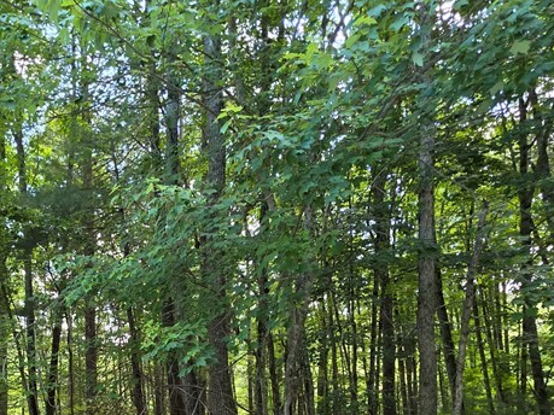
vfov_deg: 44.3
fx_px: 464
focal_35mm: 29
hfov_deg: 57.3
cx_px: 113
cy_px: 366
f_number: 1.9
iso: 125
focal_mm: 2.2
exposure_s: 1/120
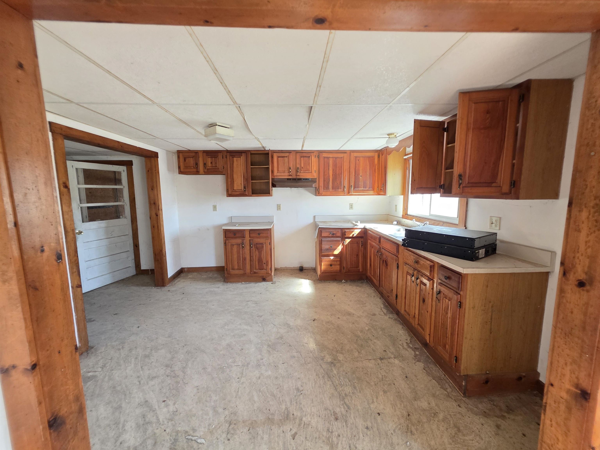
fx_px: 225
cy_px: 225
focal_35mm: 13
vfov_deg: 89.9
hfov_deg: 106.2
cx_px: 300
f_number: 1.9
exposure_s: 1/60
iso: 250
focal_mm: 2.2
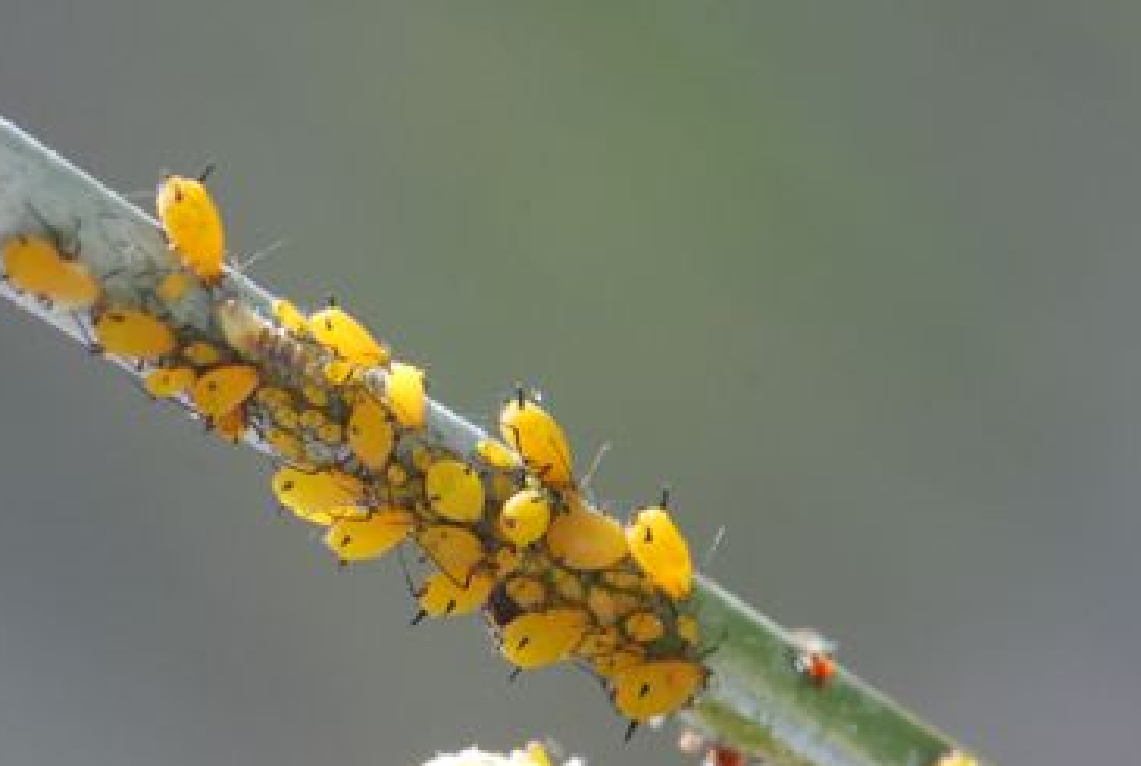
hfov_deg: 7.4
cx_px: 356
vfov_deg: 5.0
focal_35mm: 276
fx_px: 8762
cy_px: 347
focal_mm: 105
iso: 640
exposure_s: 1/125
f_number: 7.1
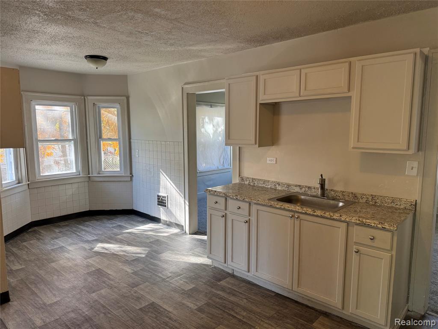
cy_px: 164
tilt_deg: -9.2
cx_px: 219
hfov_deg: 71.6
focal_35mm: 24
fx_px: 304
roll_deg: +0.1
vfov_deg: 56.8
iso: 200
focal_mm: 6.76
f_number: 1.78
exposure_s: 1/120
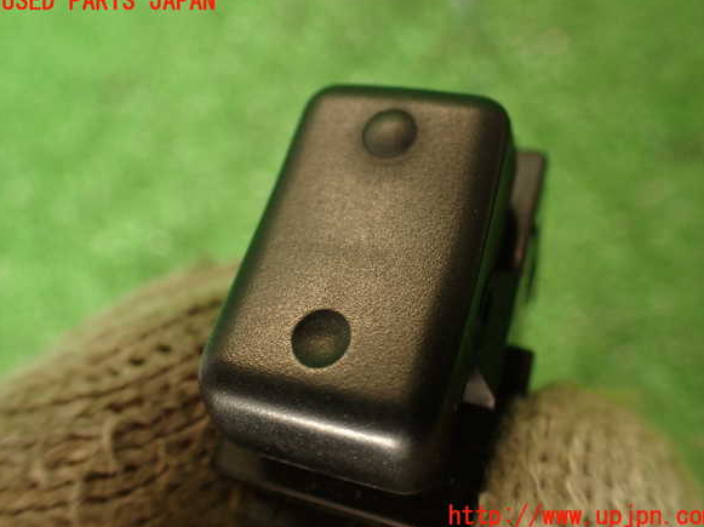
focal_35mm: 31
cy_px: 259
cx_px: 359
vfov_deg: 45.4
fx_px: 630
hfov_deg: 58.4
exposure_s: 1/60
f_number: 2.3
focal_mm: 5.4
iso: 200
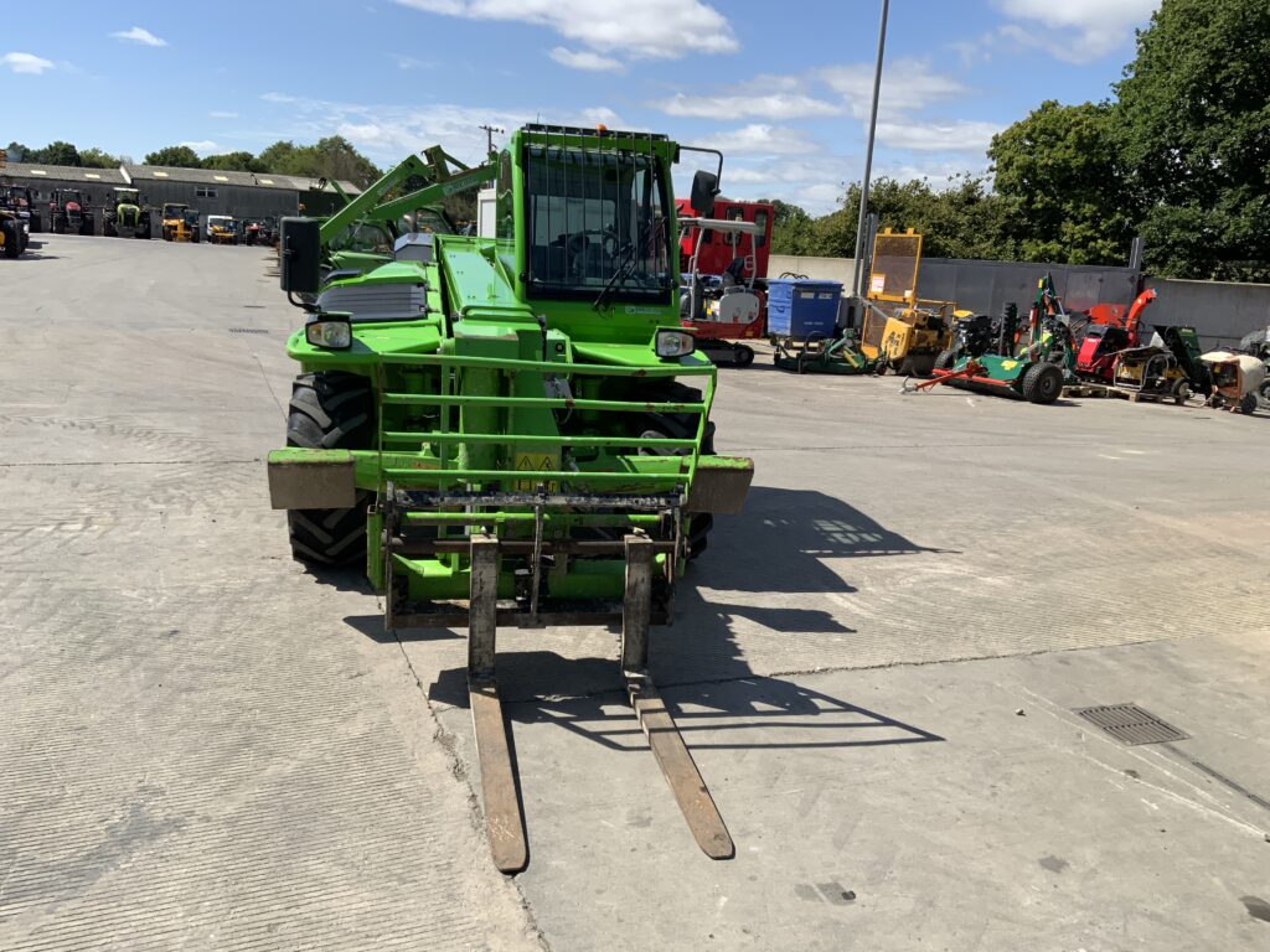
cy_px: 476
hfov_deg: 61.7
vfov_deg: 48.2
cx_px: 635
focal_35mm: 29
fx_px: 1064
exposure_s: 1/1984
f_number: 1.8
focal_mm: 3
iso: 20
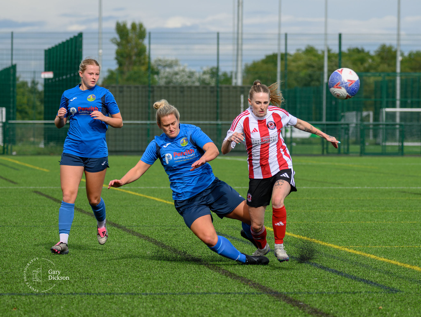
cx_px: 274
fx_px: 2888
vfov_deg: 6.3
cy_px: 133
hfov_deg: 8.3
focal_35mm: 237
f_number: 4.8
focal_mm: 145
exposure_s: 1/1600
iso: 320
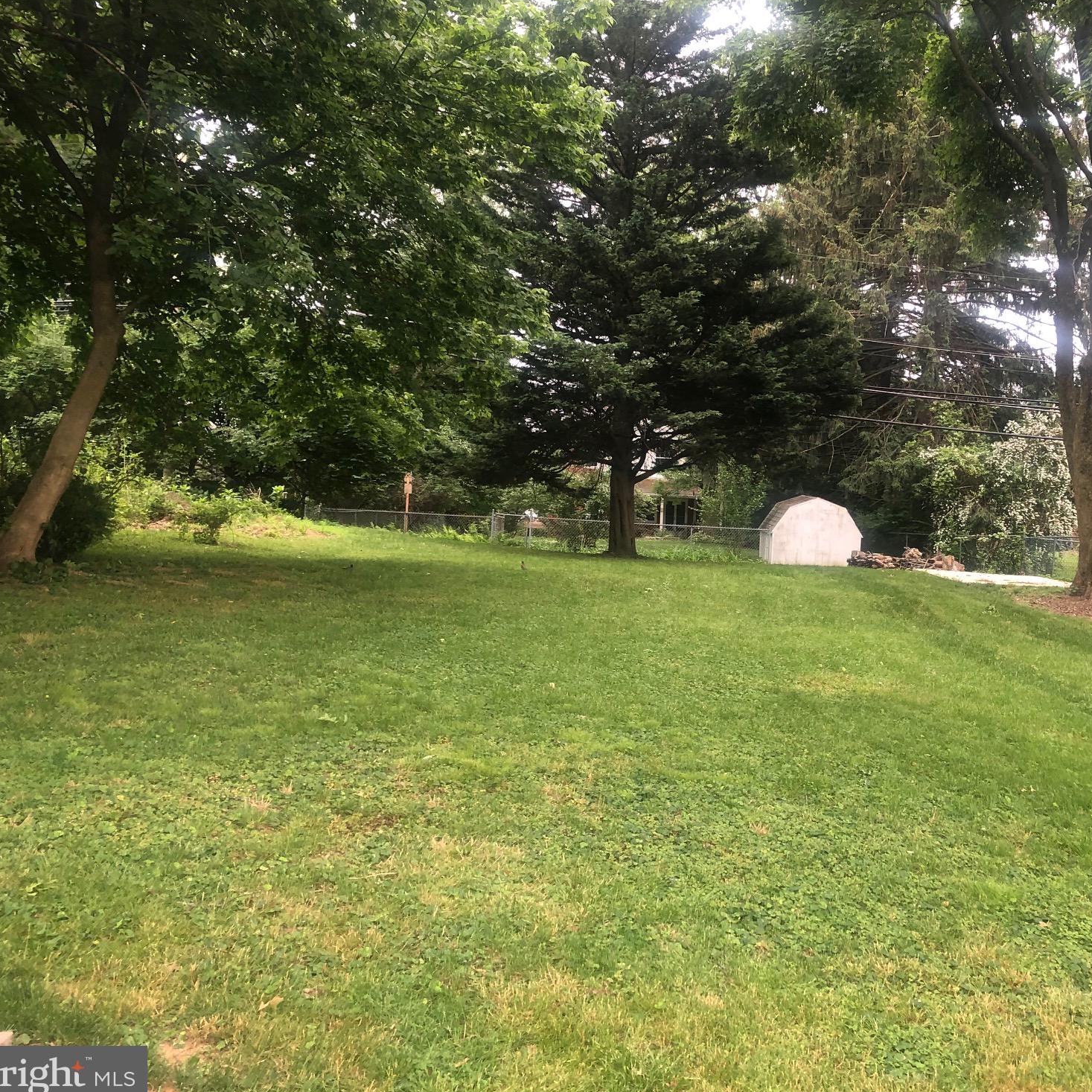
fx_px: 1213
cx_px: 715
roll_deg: +0.5
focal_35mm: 34
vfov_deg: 48.5
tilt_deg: +0.7
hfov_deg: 47.8
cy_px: 543
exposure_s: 1/40
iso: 25
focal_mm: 3.99
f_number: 1.8
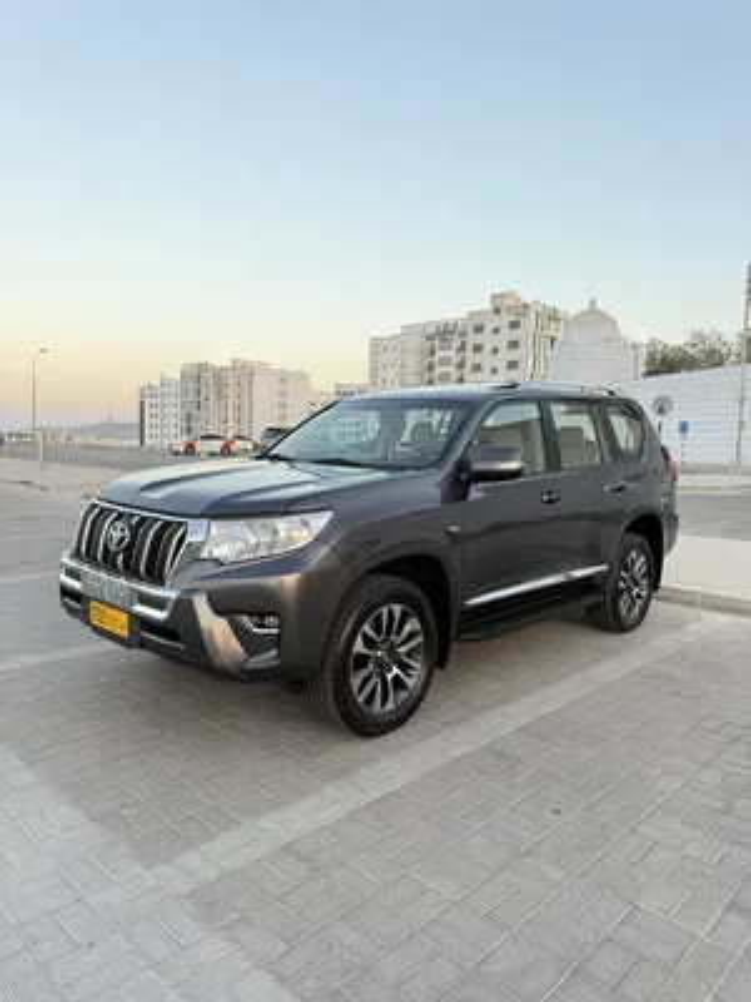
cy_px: 501
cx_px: 376
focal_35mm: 24
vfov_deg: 71.6
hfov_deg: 56.8
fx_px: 694
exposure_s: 1/243
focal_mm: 6.76
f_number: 1.78
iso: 160
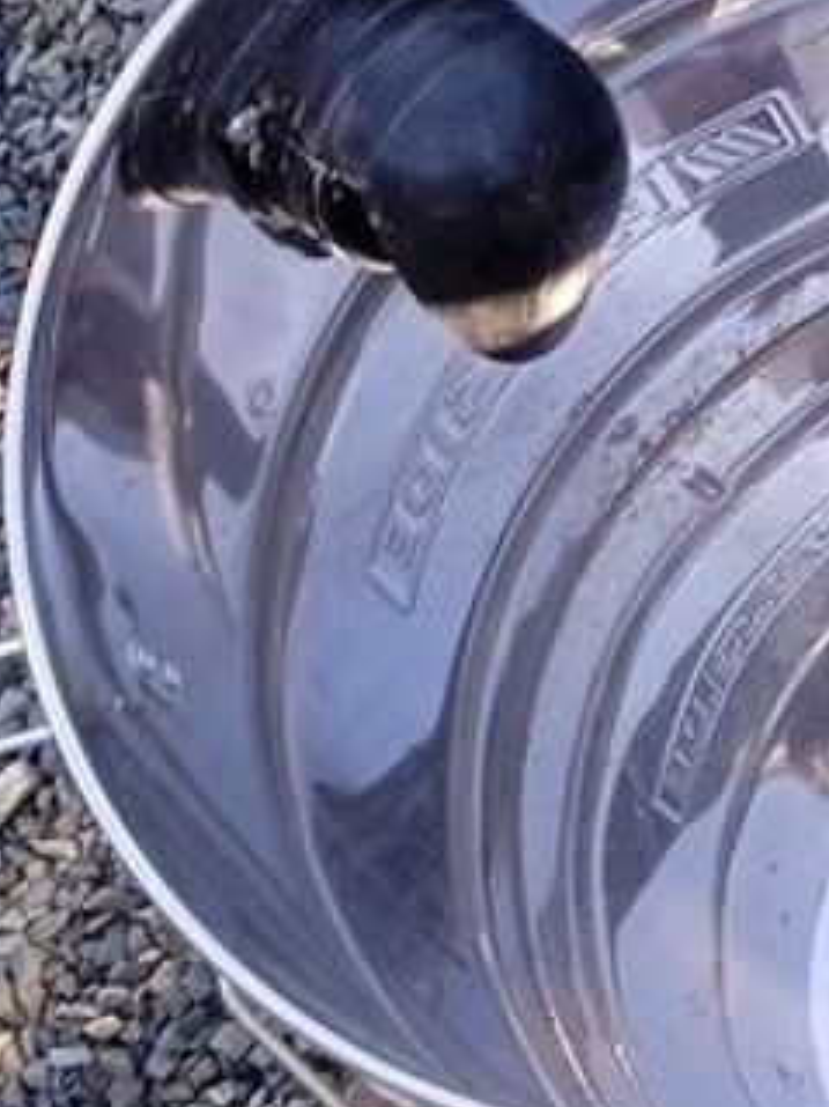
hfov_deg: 11.7
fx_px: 3738
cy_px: 387
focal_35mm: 117
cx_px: 1512
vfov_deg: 16.8
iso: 113
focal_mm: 3.43
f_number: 2.2
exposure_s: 1/105
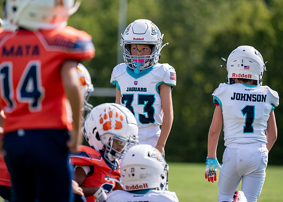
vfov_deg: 5.7
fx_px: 2029
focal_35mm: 252
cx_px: 151
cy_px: 78
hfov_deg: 8.0
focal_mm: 194
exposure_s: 1/2500
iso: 160
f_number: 2.8
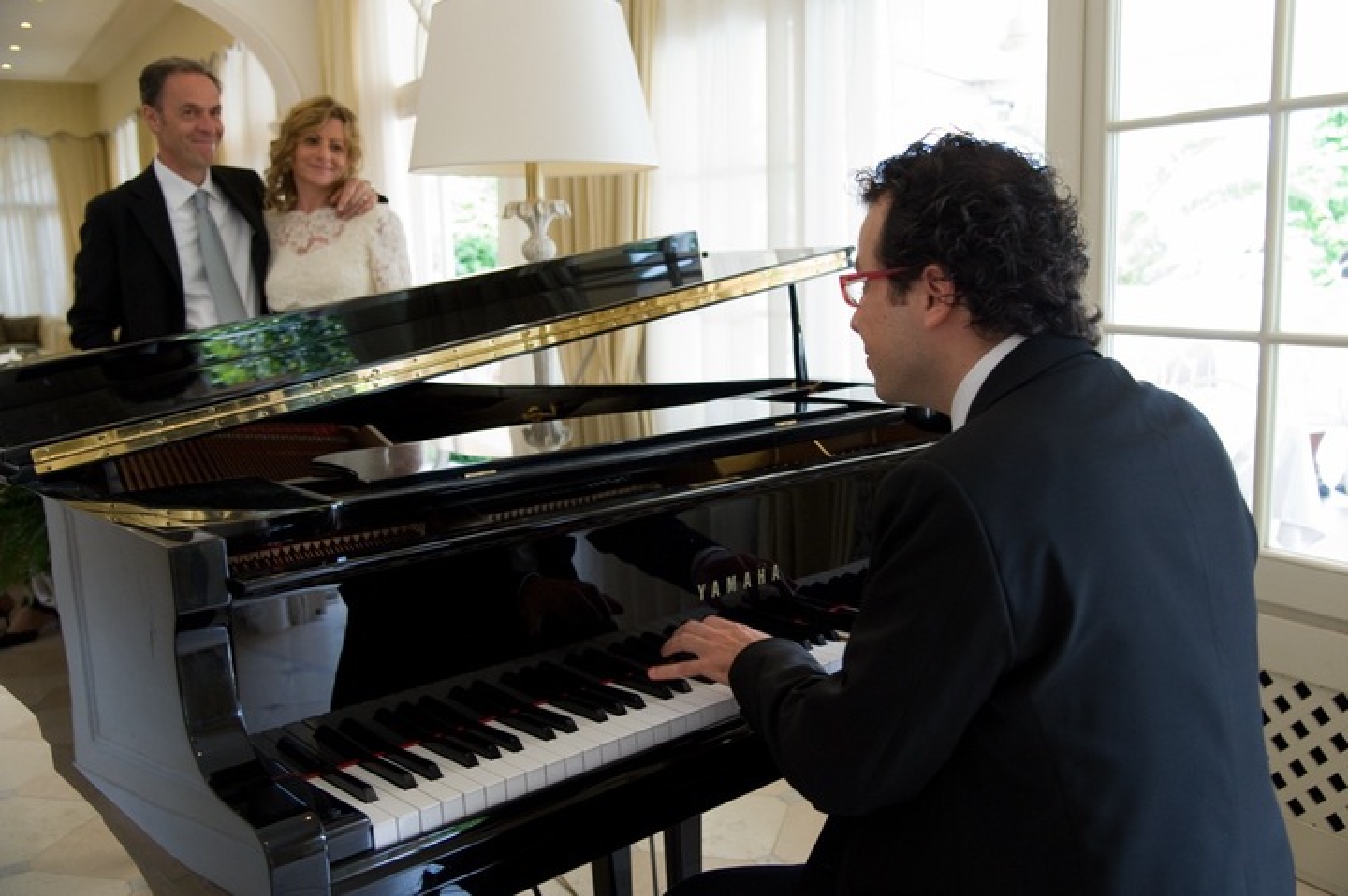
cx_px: 674
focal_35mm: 32
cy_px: 448
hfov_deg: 58.8
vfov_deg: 41.1
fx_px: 1197
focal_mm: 32
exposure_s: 1/125
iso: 1600
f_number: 4.5
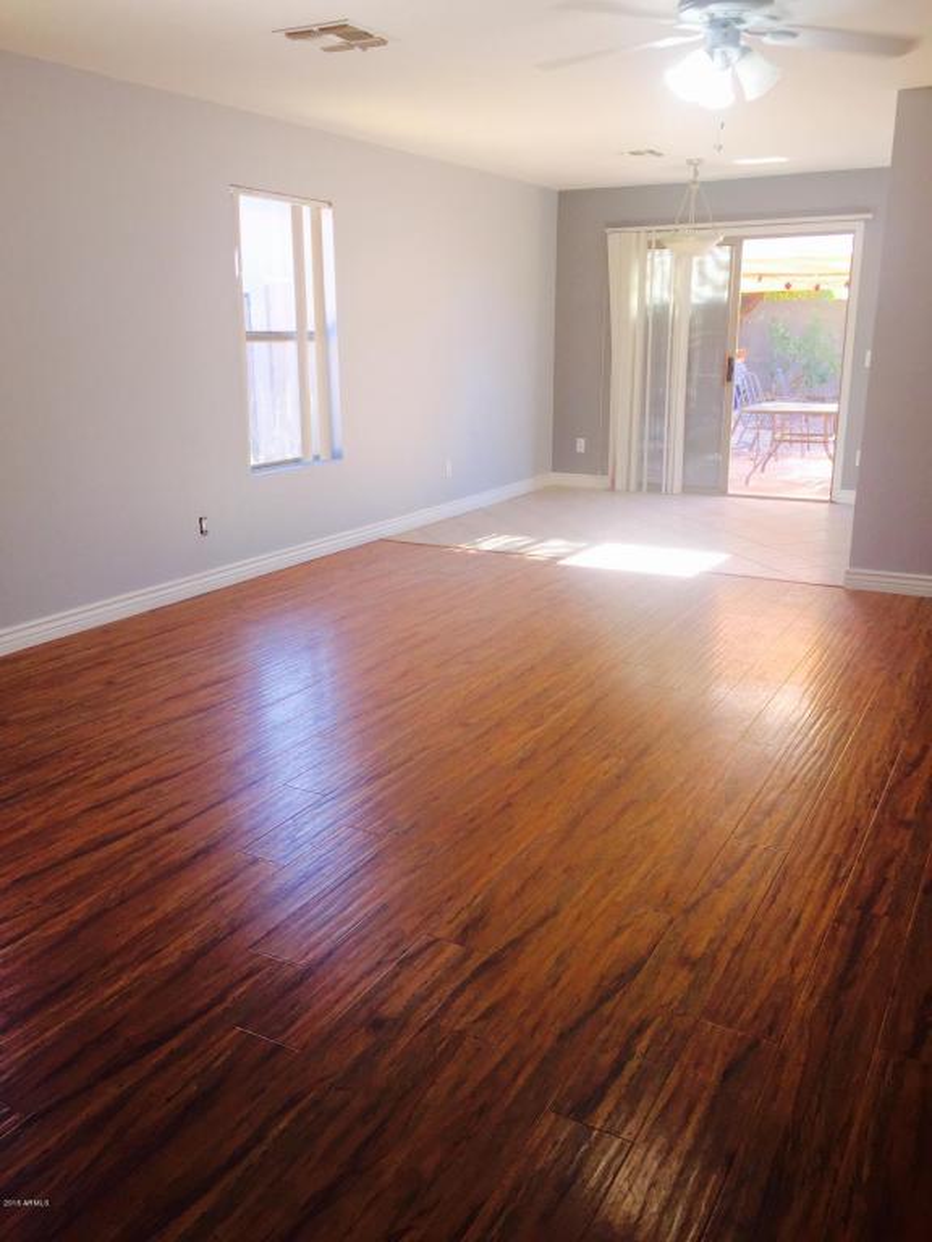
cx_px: 466
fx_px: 1041
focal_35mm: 29
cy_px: 621
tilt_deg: -15.2
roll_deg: +0.8
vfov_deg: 61.7
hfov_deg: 48.2
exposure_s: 1/76
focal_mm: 4.15
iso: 32
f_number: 2.2
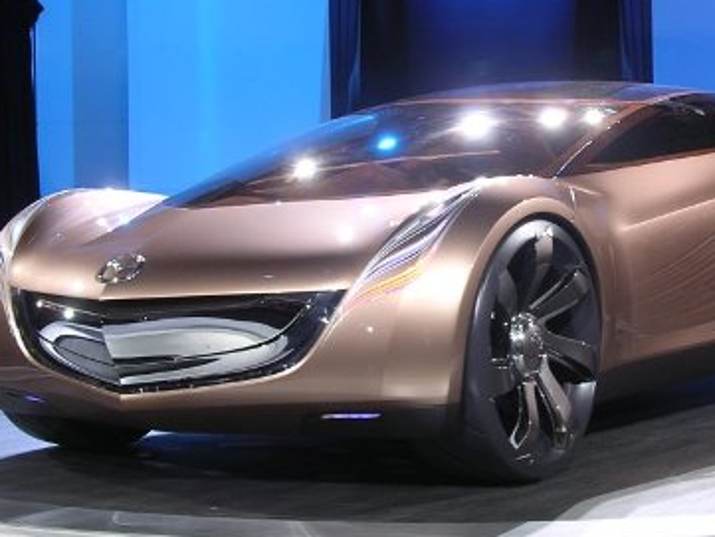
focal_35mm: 74
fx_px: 1529
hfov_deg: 26.3
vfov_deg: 19.9
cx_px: 440
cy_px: 238
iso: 100
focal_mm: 8
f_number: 3.2
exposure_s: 1/39.1
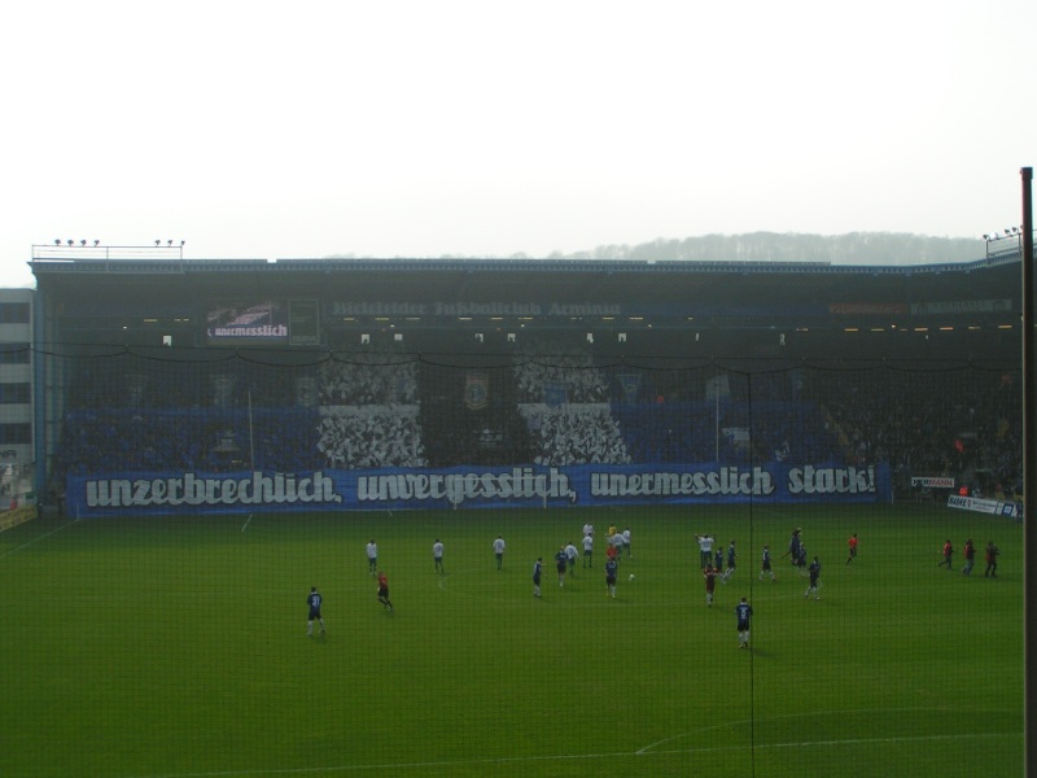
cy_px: 389
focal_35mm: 49
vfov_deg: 29.7
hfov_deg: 38.9
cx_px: 518
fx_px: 1468
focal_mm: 7.6
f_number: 5.6
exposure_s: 1/400
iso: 50
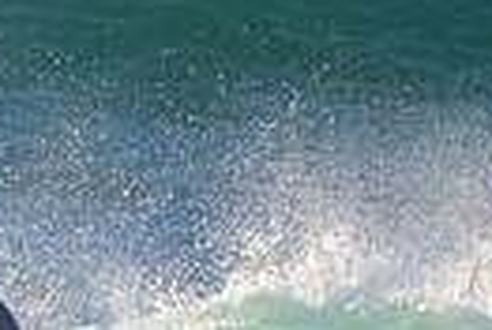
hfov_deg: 0.6
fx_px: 48353
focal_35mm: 3530
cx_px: -530
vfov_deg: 0.4
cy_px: 414
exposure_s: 1/1600
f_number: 11
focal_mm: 800
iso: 2000
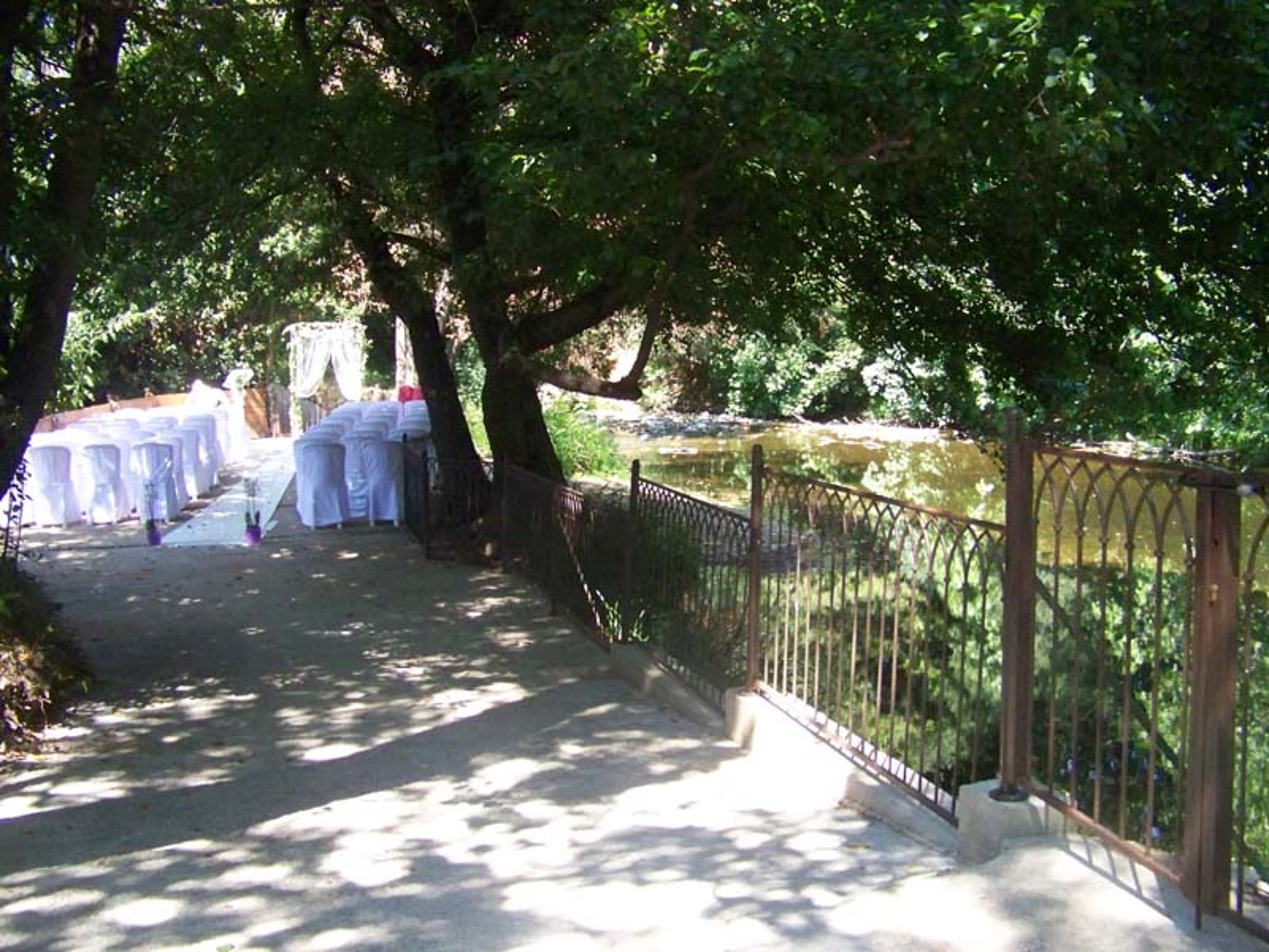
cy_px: 476
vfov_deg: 39.7
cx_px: 634
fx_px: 1320
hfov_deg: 51.4
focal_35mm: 36
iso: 400
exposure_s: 1/500
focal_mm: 5.85
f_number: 2.8
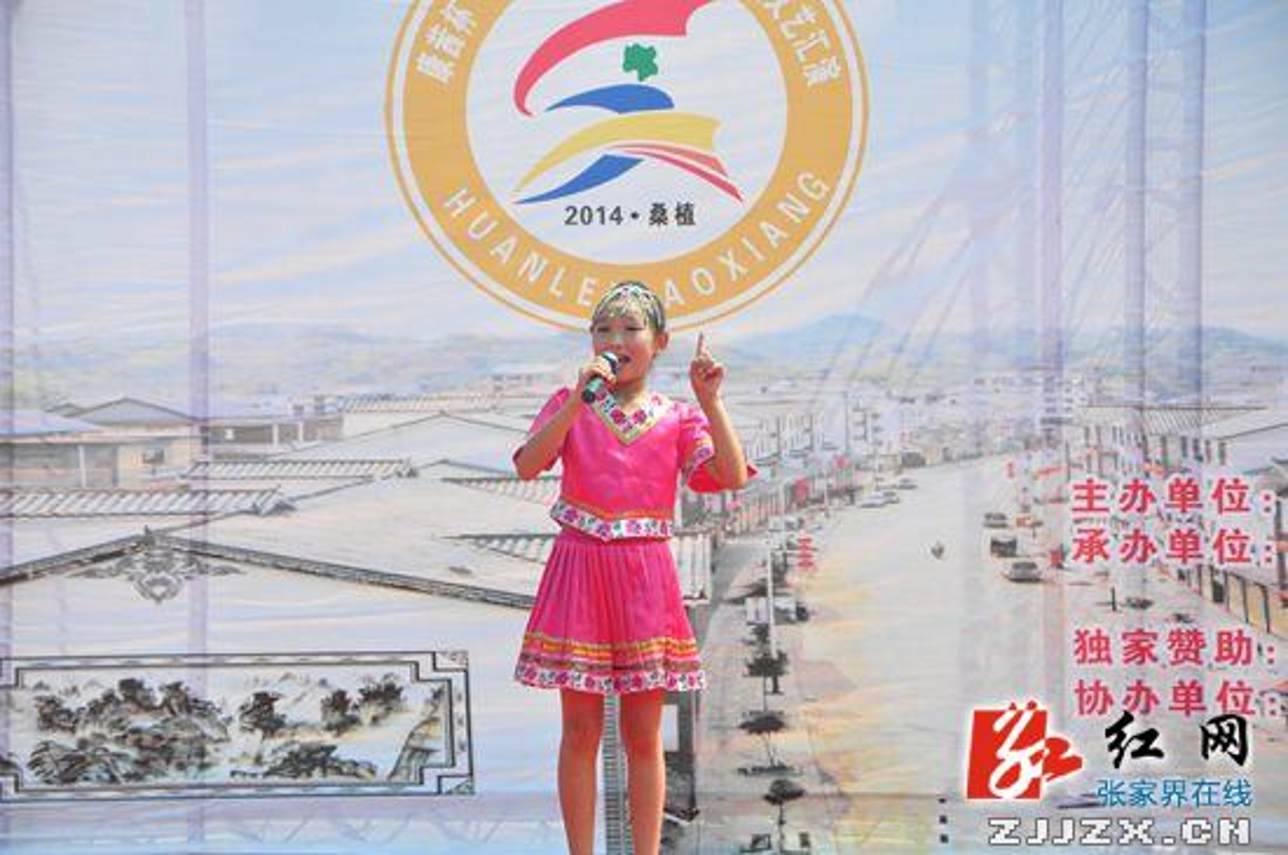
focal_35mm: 158
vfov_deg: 8.7
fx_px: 5627
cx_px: 644
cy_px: 428
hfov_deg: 13.1
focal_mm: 105
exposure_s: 1/1250
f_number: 9
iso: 1000
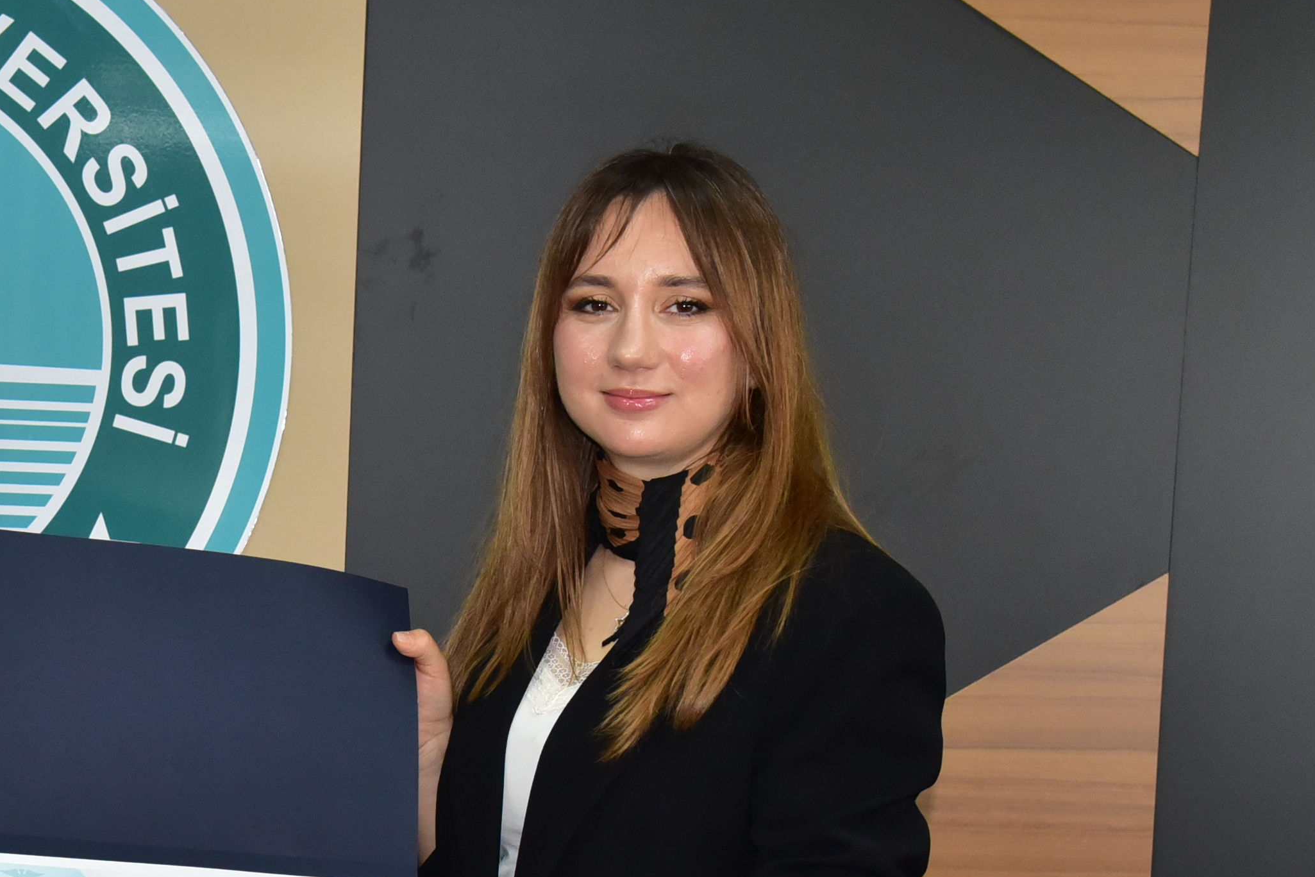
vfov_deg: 15.4
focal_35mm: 88
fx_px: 3214
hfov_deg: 22.4
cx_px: 40
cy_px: 701
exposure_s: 1/200
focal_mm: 40
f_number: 5.6
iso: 2500
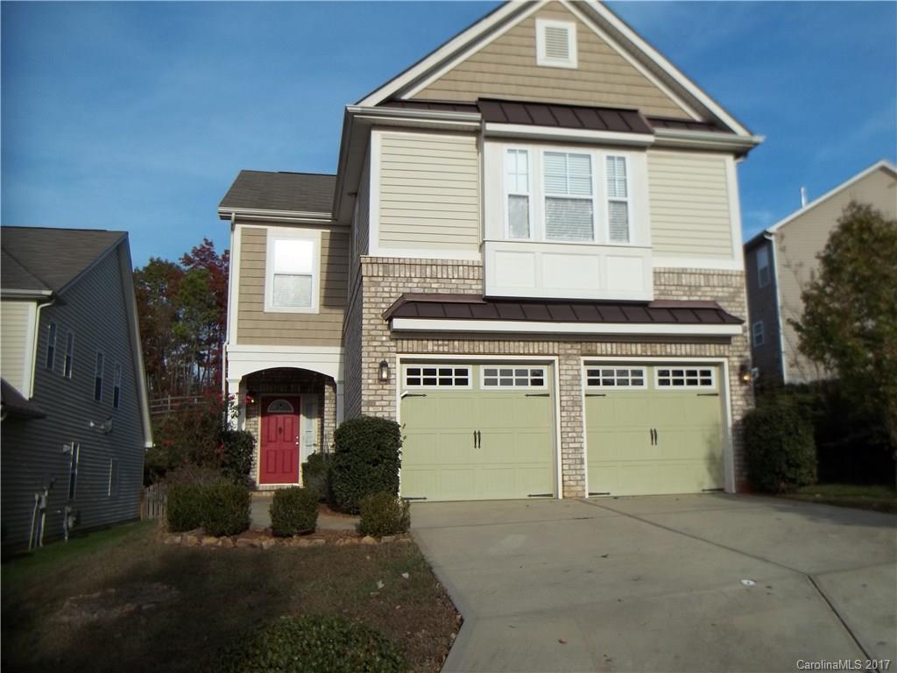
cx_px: 448
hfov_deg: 55.4
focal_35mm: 33
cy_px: 336
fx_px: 855
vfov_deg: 42.9
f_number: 8
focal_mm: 5.9
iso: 64
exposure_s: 1/200
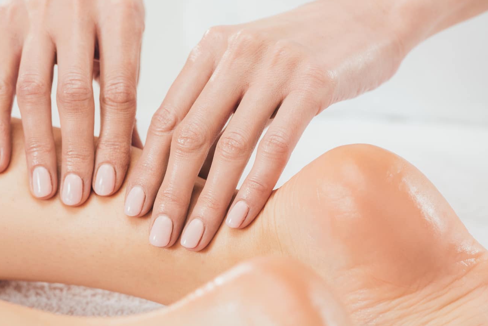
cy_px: 197
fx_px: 3824
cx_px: 177
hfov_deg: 7.3
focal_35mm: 282
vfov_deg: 4.9
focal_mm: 190
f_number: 5.6
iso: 160
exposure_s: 1/200
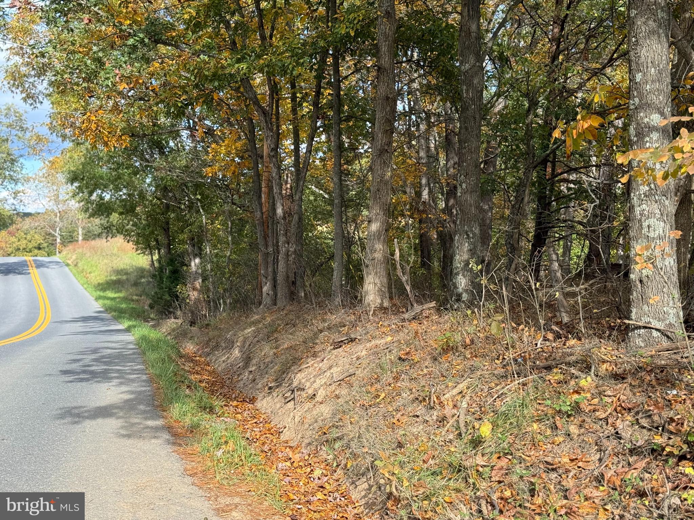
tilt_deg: -2.6
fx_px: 962
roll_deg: -0.6
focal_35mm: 48
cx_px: 347
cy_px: 260
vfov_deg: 30.3
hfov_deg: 39.7
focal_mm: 6.76
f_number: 1.78
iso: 64
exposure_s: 1/939
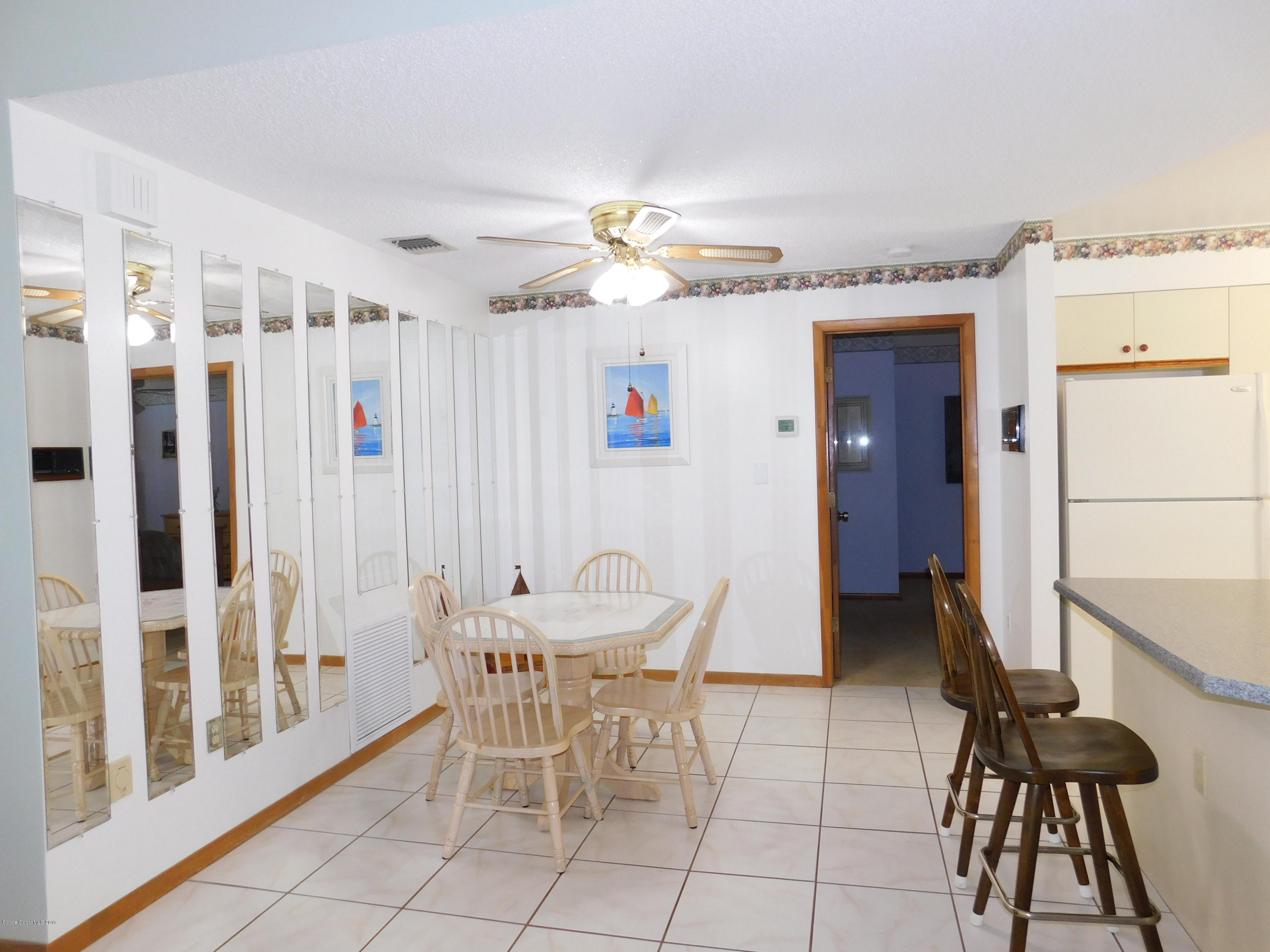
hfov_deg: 73.9
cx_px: 635
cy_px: 476
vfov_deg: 58.9
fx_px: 844
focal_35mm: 23
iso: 160
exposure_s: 1/30
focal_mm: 4
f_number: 3
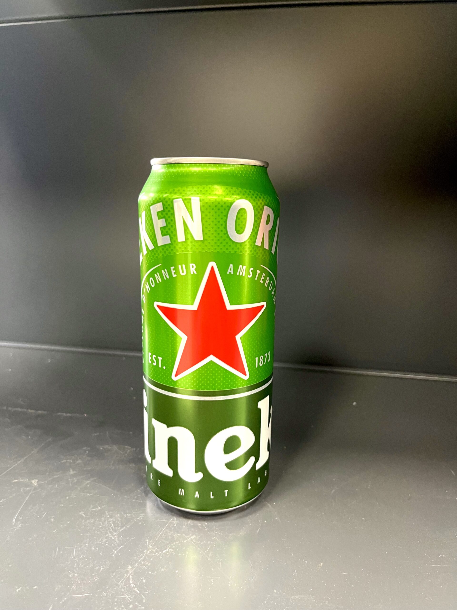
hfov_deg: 53.1
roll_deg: +0.0
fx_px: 458
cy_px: 305
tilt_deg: -15.8
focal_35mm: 26
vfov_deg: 67.3
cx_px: 228
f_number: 1.6
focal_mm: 5.1
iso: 400
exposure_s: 1/50
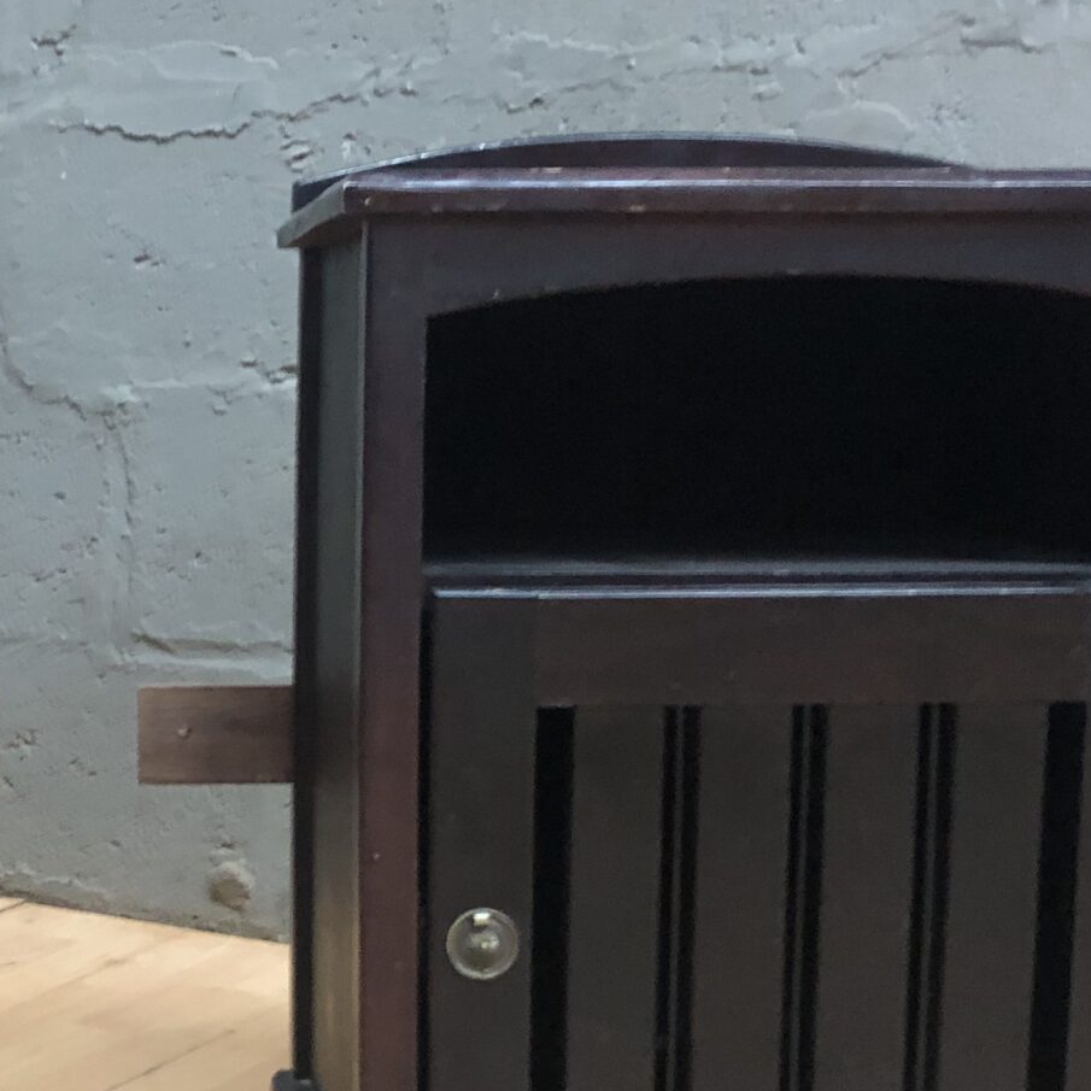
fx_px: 2496
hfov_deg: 23.9
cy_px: 725
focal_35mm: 70
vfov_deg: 24.5
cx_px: 87
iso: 80
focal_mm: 3.99
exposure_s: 1/6
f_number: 1.8
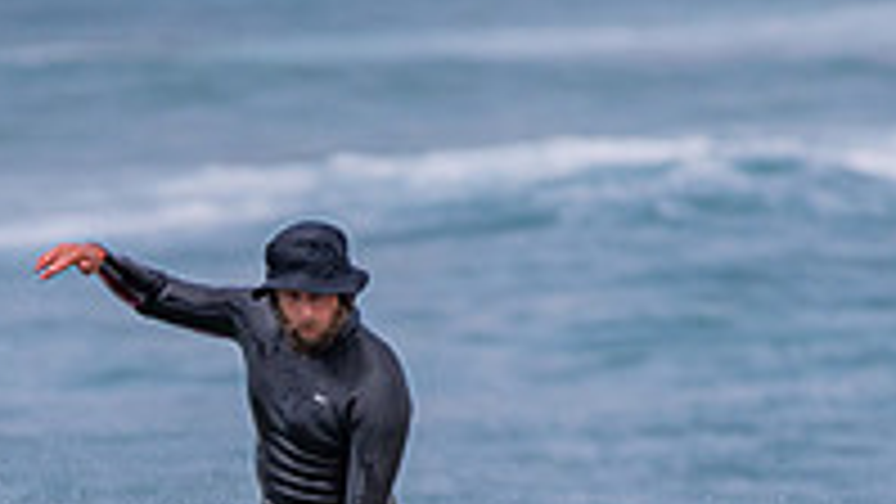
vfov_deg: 0.8
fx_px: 36236
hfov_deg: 1.4
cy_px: 754
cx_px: 275
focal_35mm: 1525
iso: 400
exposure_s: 1/1250
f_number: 5.6
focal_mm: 500
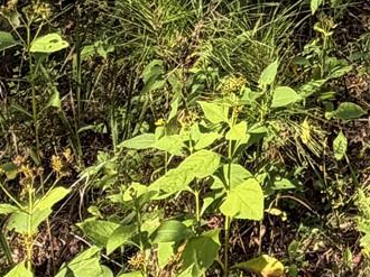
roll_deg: -1.1
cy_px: -330
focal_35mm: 87
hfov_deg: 19.2
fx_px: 929
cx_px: 581
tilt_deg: -7.2
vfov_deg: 13.6
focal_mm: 2.22
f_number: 2.2
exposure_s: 1/602
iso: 40
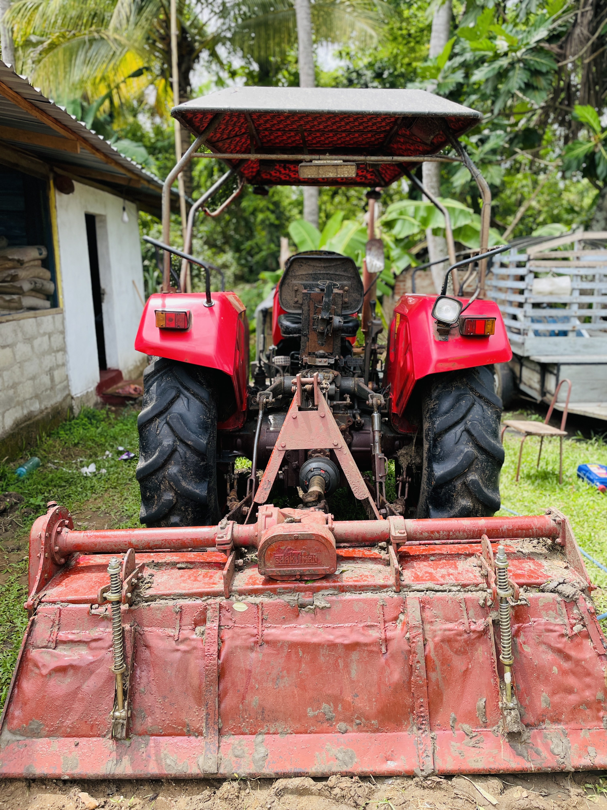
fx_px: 608
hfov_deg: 53.1
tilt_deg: -13.0
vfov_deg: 67.3
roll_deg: -0.1
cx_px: 304
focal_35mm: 26
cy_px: 405
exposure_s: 1/720
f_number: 1.6
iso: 50
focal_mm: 4.2
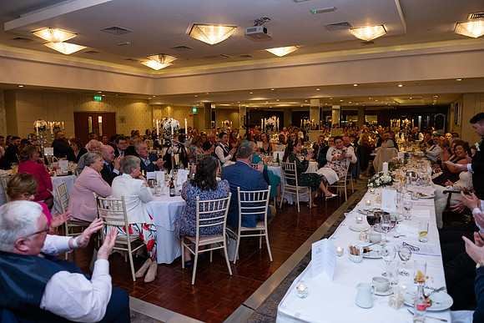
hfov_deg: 72.0
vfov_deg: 51.7
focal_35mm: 25
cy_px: 162
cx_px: 238
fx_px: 333
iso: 1000
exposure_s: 1/160
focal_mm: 24
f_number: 3.5
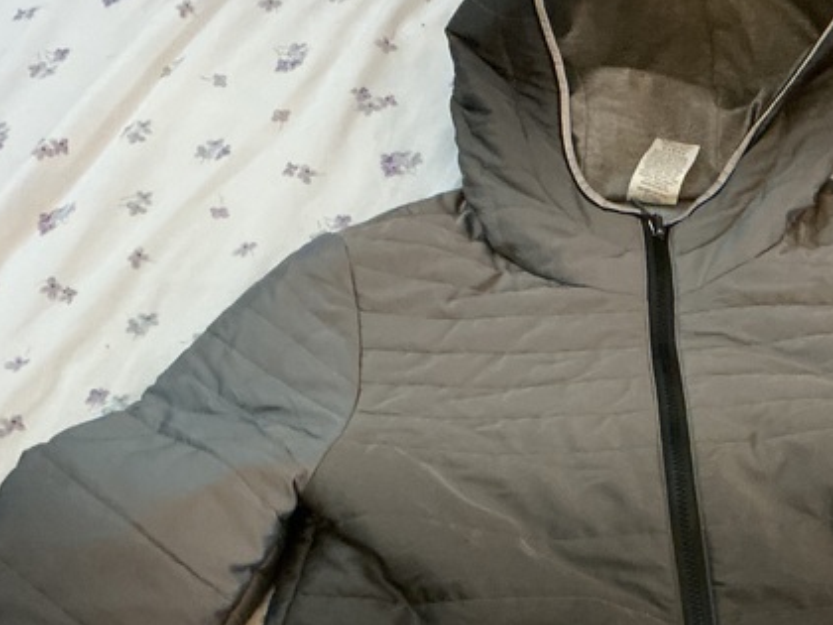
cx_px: 688
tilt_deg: -63.5
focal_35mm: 69
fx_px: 1660
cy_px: 720
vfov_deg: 20.2
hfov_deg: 27.5
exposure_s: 1/30
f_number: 1.8
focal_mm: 3
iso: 250
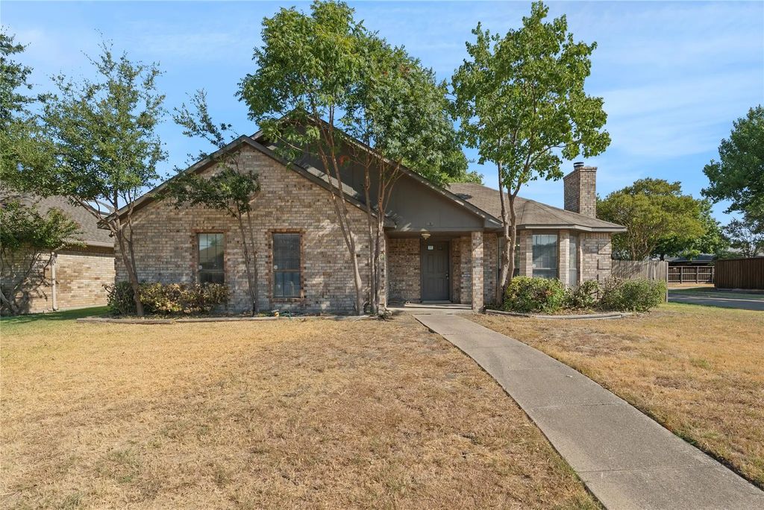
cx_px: 382
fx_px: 340
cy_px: 255
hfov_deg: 96.7
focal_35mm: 16
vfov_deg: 73.8
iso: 80
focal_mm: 16
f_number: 7.1
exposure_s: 1/100
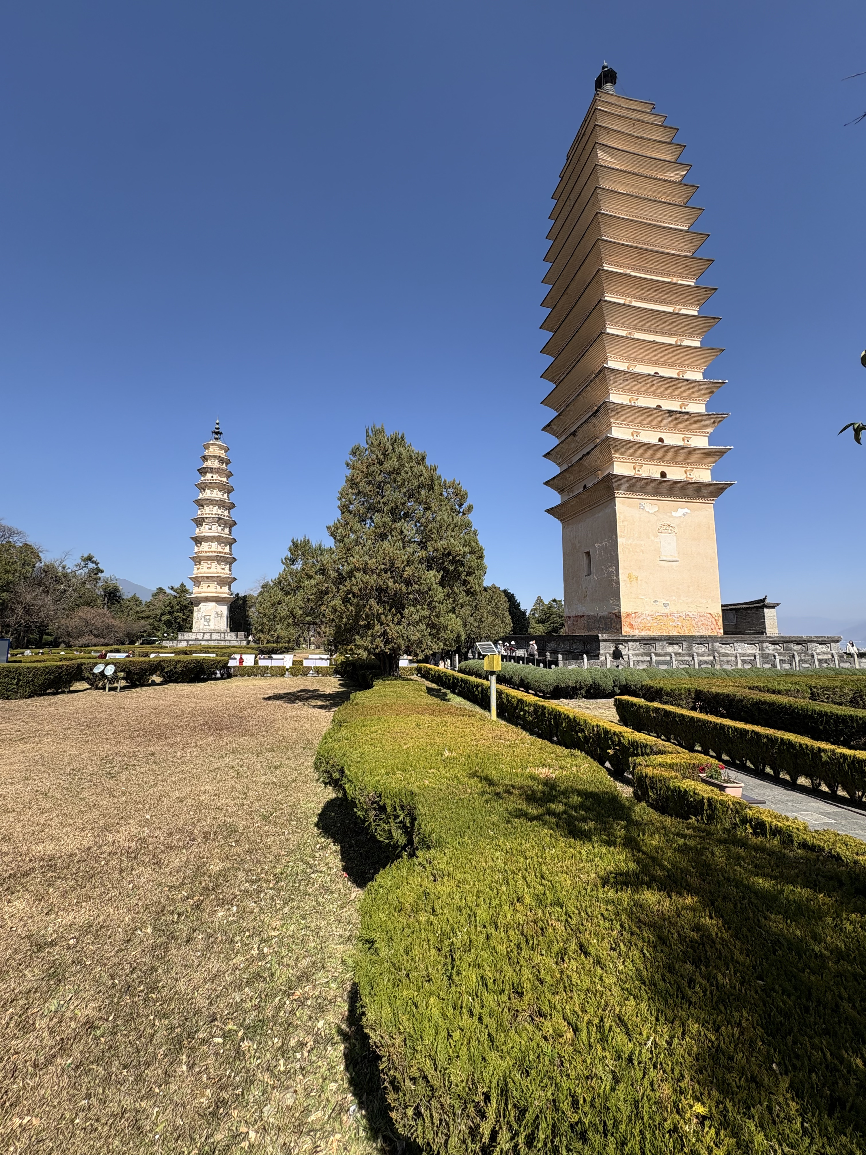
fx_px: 467
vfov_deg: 102.1
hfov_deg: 85.7
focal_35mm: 14
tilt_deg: +7.8
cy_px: 578
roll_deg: -0.2
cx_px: 433
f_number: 2.2
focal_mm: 2.22
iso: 40
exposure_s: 1/1299
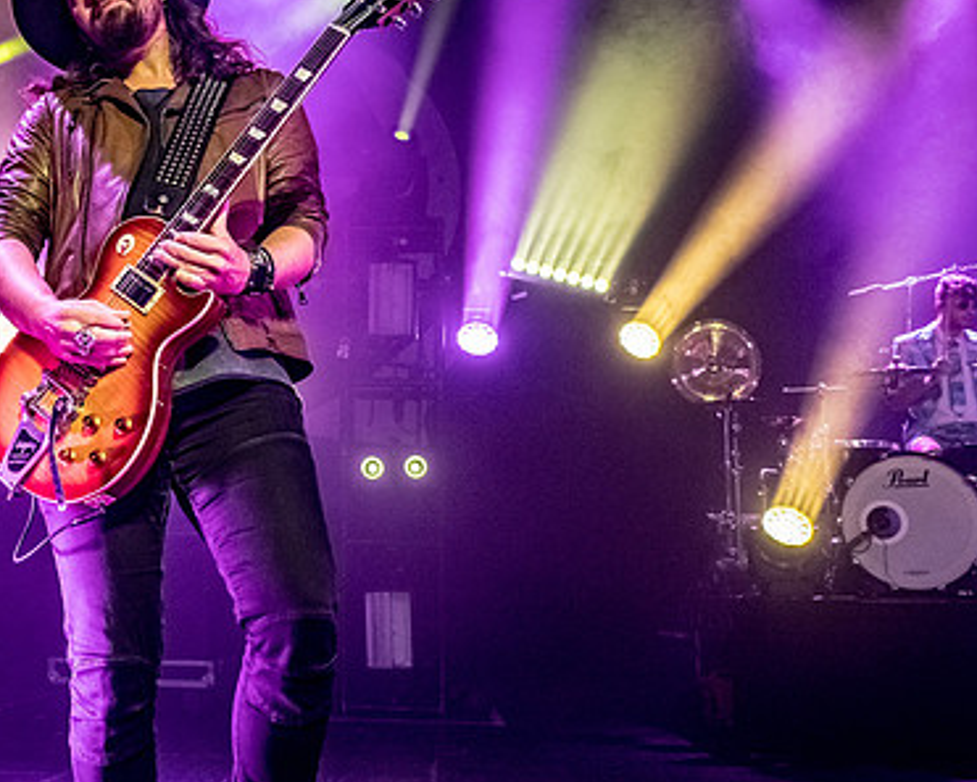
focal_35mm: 54
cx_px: 177
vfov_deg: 28.0
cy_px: 302
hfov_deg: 33.6
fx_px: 1562
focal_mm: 15
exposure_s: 1/160
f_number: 4
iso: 1000
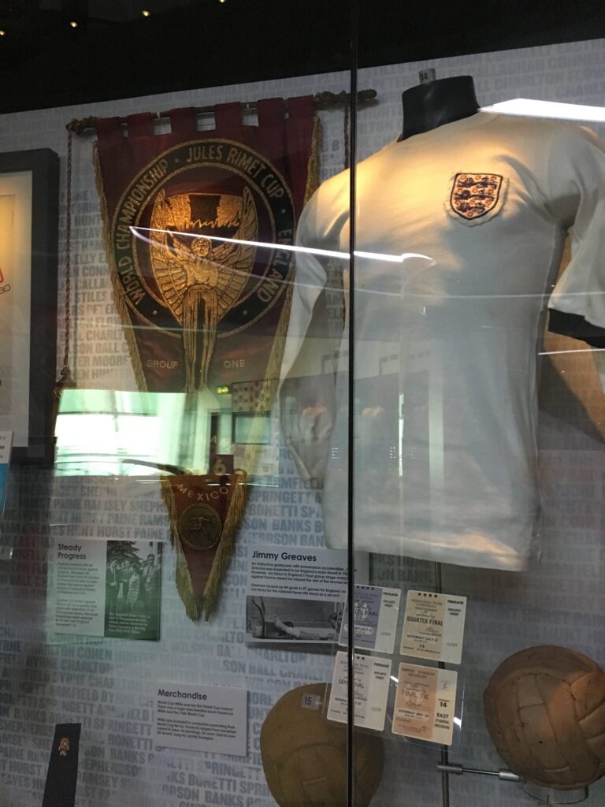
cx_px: 302
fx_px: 676
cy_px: 404
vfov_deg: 61.7
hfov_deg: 48.2
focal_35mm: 29
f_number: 2.2
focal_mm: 4.15
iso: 320
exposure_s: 1/17
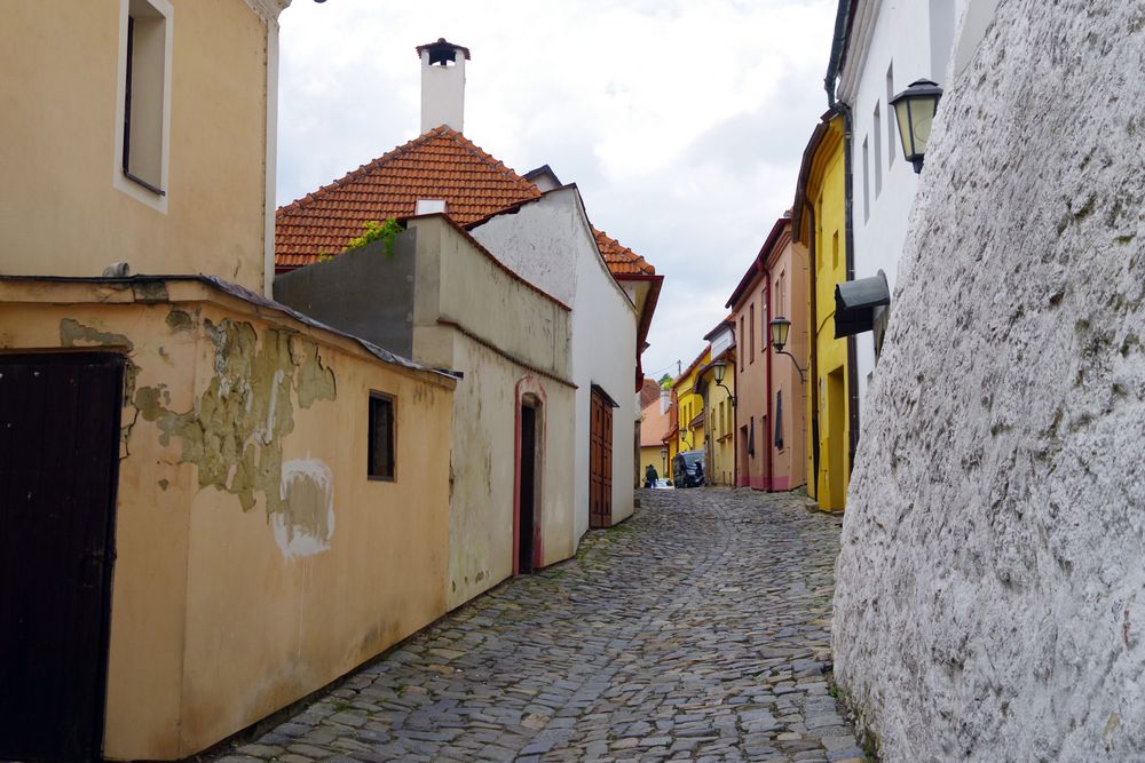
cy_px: 382
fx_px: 1431
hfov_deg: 43.6
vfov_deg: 29.9
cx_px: 572
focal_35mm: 45
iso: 800
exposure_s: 1/3200
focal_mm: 45
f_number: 5.6
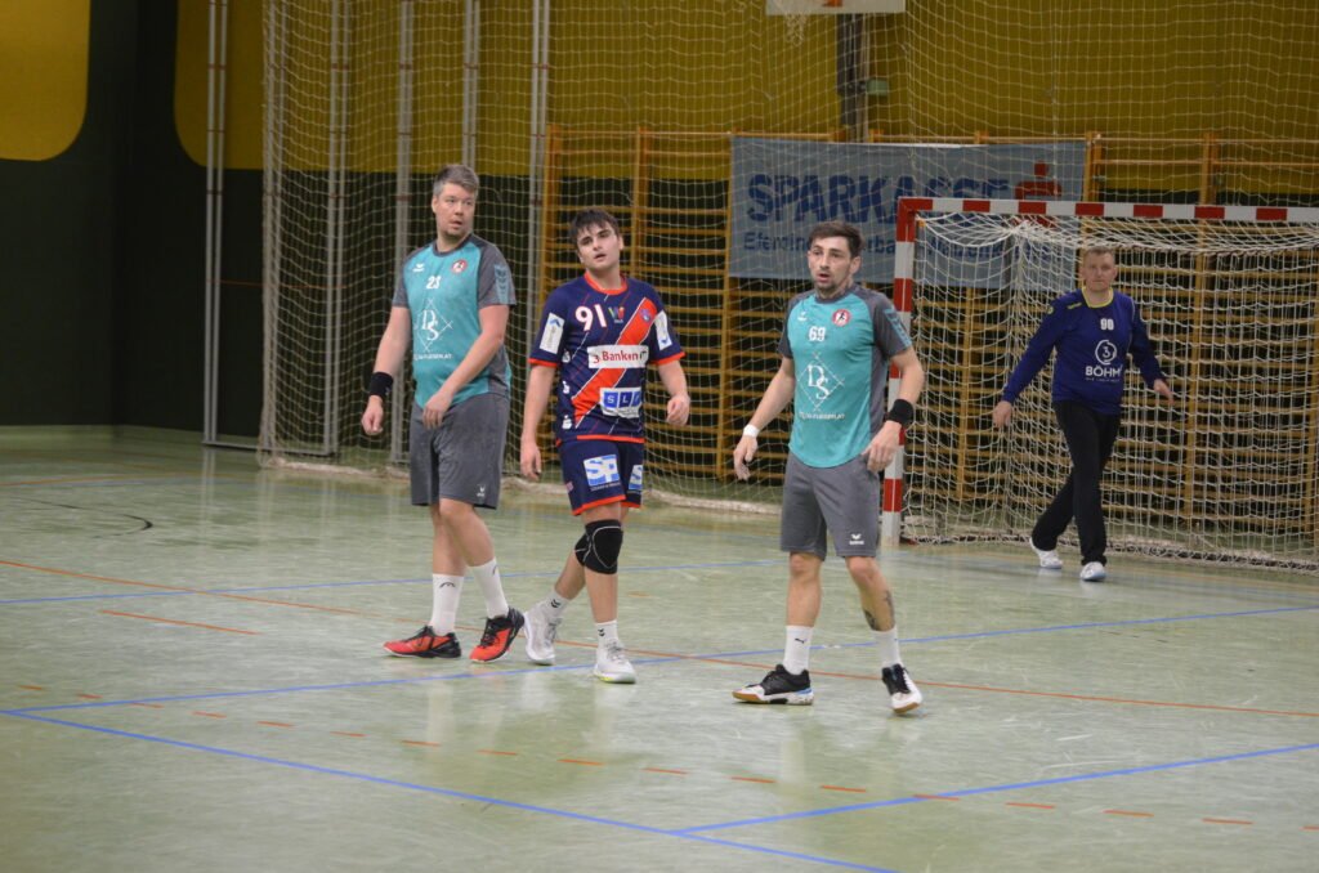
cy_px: 436
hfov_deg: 24.7
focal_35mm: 82
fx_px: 3016
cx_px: 660
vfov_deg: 16.5
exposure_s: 1/200
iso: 1600
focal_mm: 55
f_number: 4.2
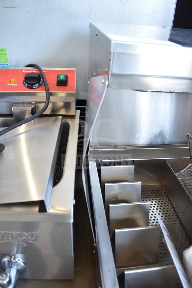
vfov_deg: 67.4
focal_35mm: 27
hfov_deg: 47.9
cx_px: 96
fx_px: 216
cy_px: 144
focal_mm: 18
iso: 720
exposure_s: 1/30
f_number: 3.5
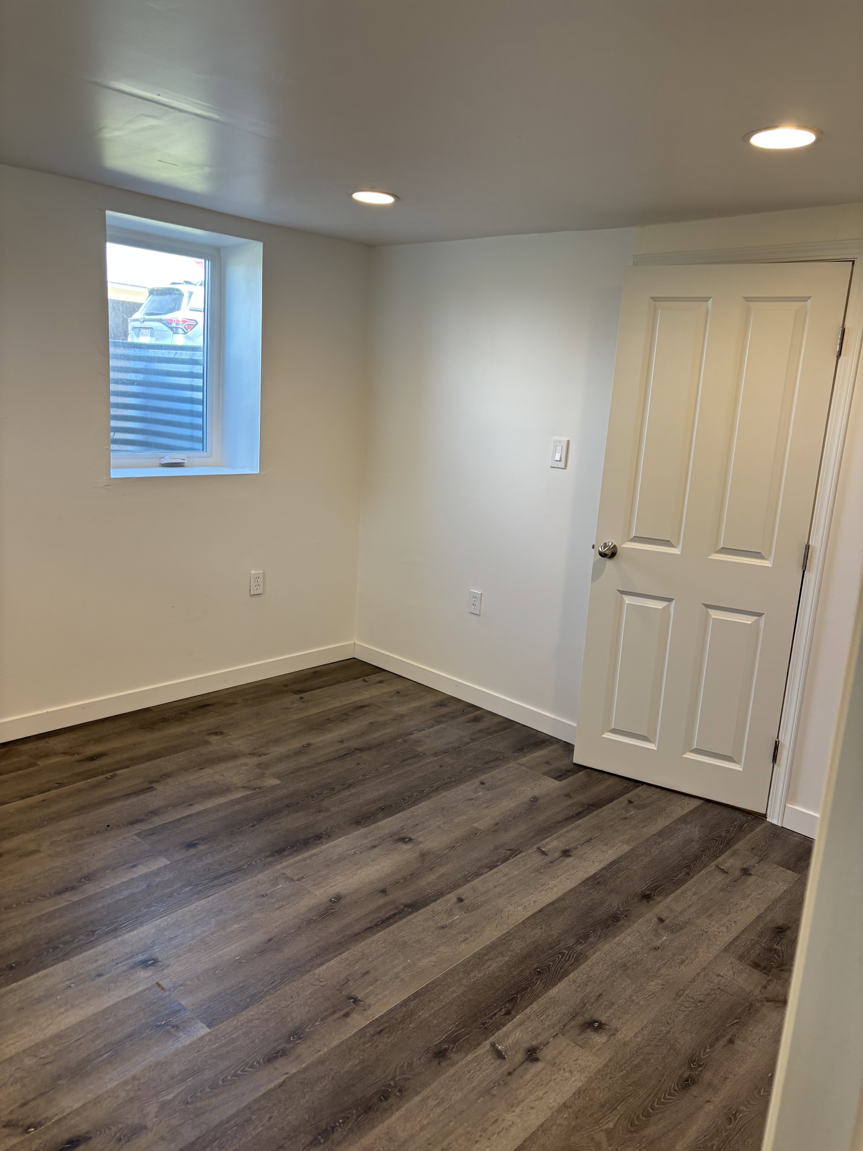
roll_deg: -3.4
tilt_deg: -10.7
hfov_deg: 53.1
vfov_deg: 67.3
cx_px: 432
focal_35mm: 26
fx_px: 864
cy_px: 576
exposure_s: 1/120
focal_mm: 5.96
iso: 80
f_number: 1.6
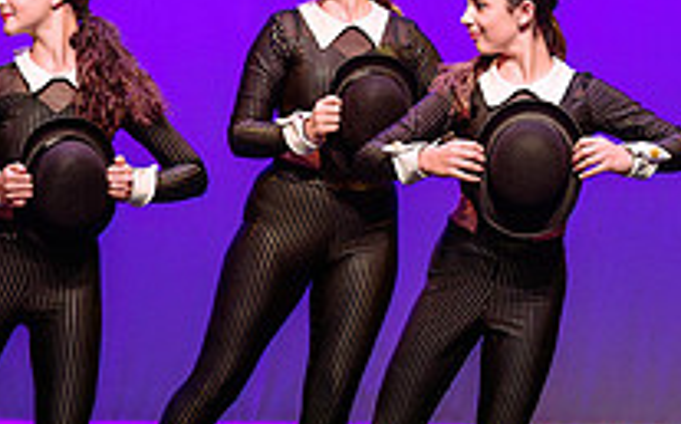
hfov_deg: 5.0
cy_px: 132
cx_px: 451
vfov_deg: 3.1
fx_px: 7807
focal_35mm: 421
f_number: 3.5
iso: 1250
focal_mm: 135
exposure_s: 1/320
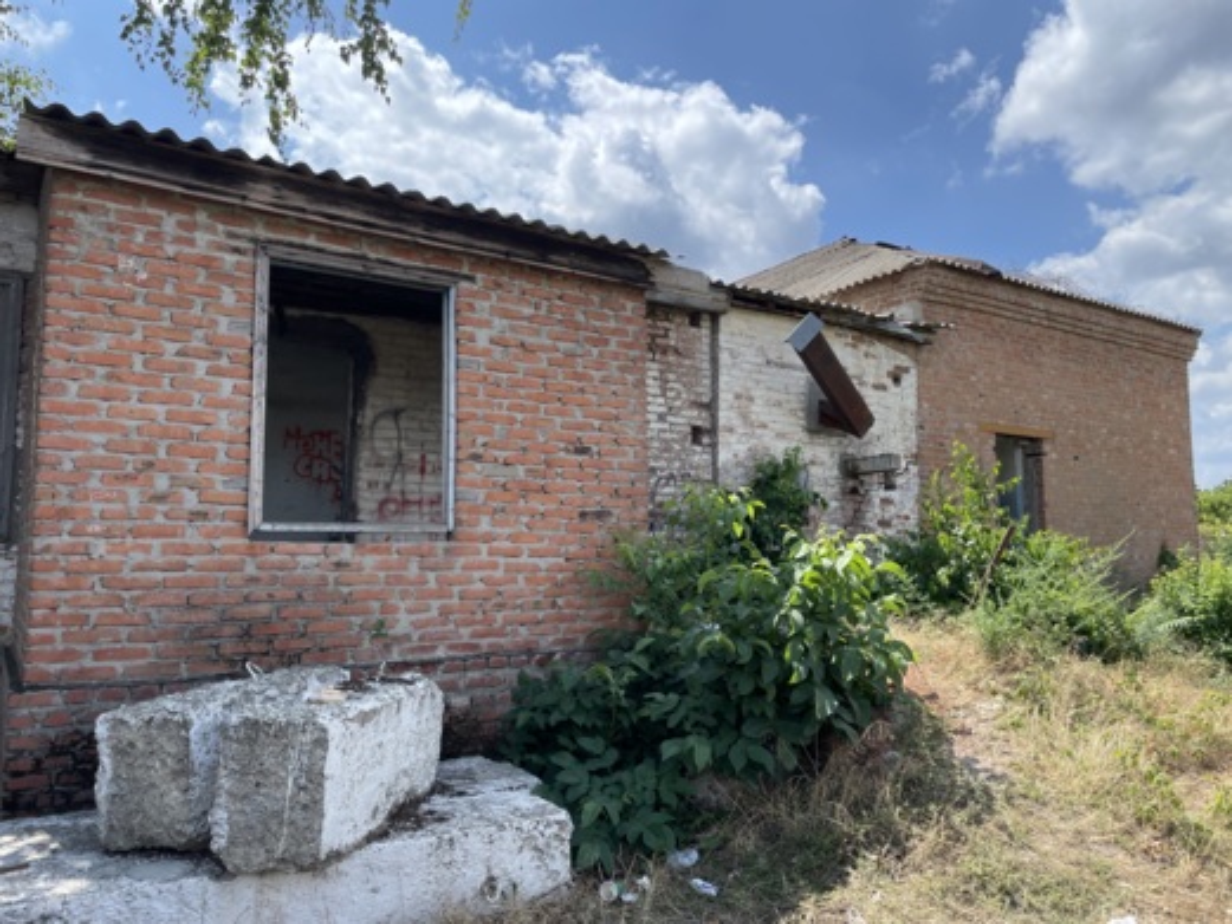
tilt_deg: +5.8
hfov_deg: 67.3
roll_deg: +1.2
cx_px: 616
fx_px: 926
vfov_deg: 53.1
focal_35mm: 26
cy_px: 462
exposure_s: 1/2174
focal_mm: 4.2
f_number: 1.6
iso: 32
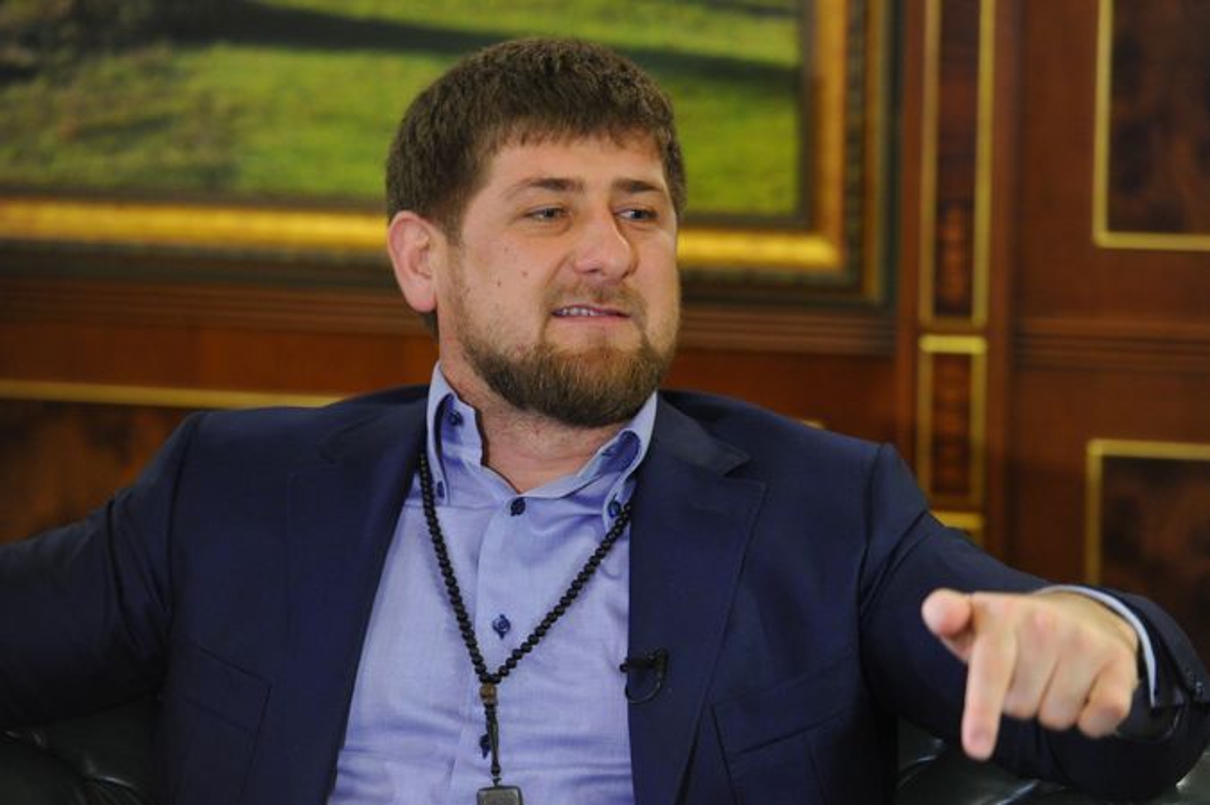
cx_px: 605
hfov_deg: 13.3
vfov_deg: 8.8
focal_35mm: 155
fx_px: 5206
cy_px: 402
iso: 5000
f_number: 4
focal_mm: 155
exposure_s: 1/60
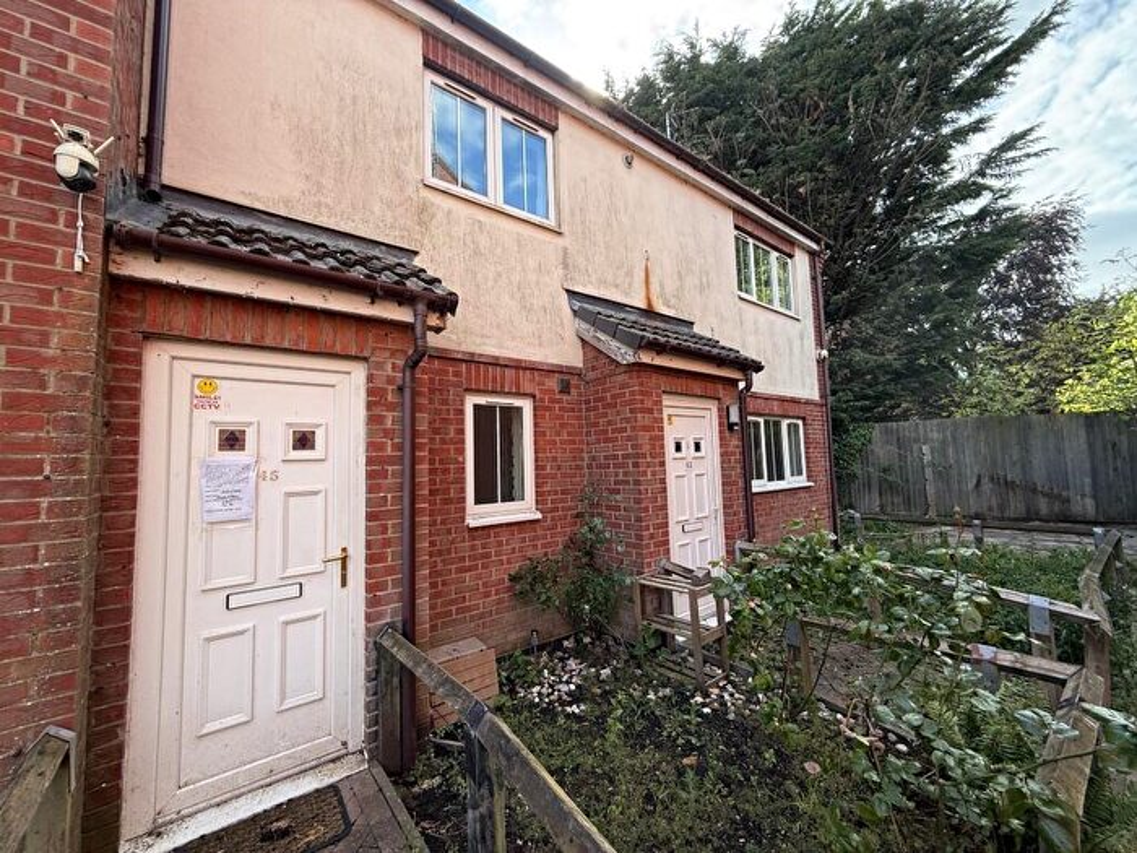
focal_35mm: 14
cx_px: 568
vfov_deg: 85.7
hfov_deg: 102.1
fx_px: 460
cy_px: 426
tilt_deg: +4.6
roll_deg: +1.5
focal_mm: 2.22
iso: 50
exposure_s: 1/312
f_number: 2.2
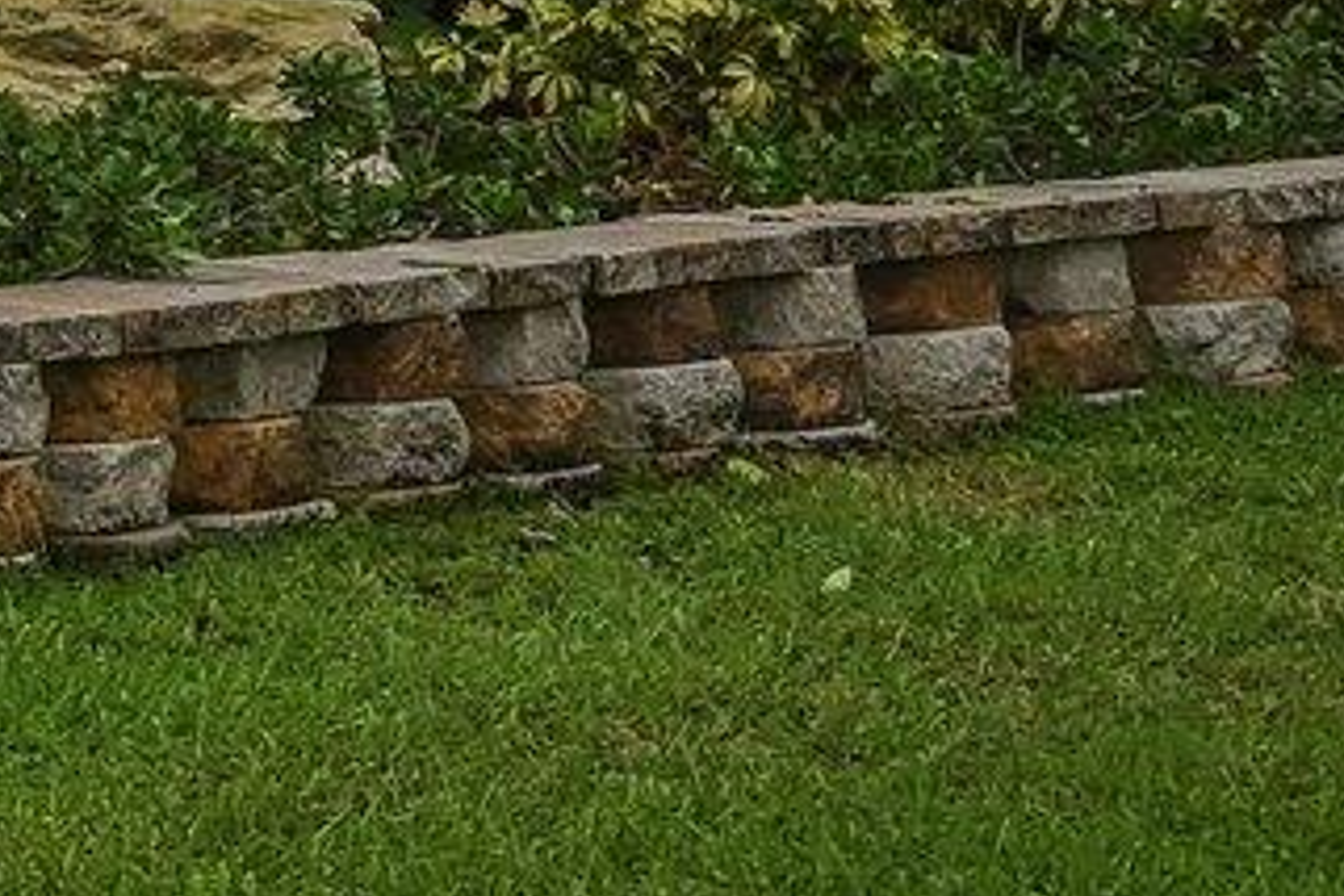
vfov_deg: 9.6
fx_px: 5121
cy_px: -659
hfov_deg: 10.7
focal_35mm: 137
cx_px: -2575
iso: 2500
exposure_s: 1/5000
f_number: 8
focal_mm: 21.5
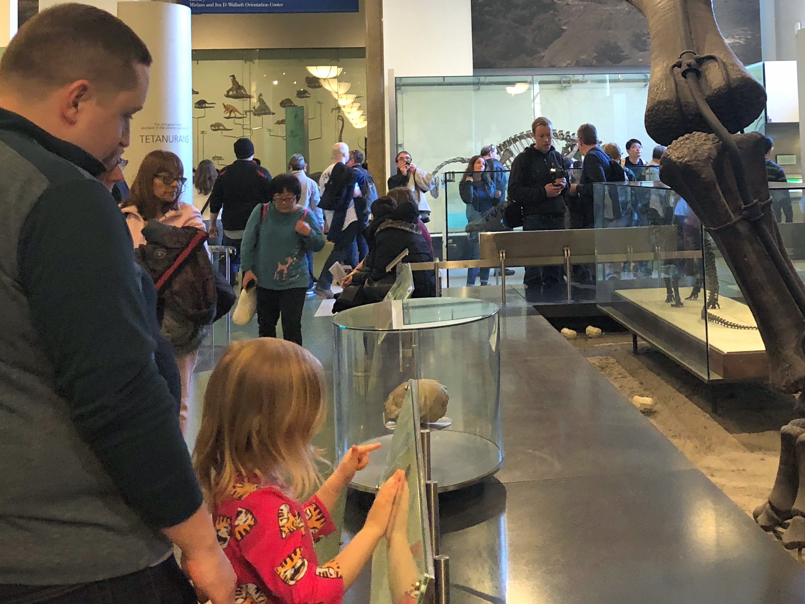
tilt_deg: +4.0
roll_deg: +2.7
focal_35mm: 48
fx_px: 1116
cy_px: 88
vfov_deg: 29.3
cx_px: 566
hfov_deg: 39.0
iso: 80
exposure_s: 1/15
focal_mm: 3.99
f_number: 1.8
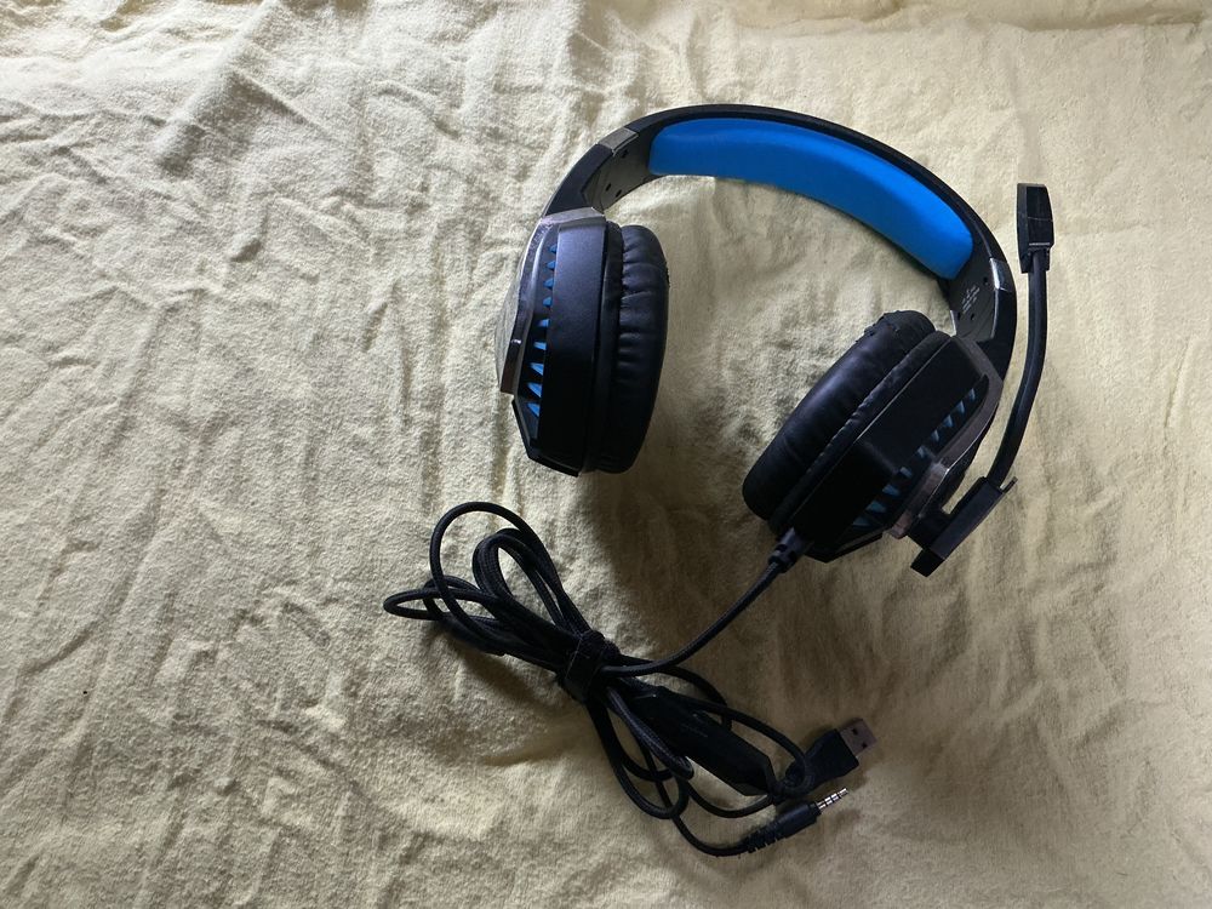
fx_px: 1015
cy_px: 454
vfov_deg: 48.2
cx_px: 606
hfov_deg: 61.7
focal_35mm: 29
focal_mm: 3
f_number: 1.8
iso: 200
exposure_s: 1/60
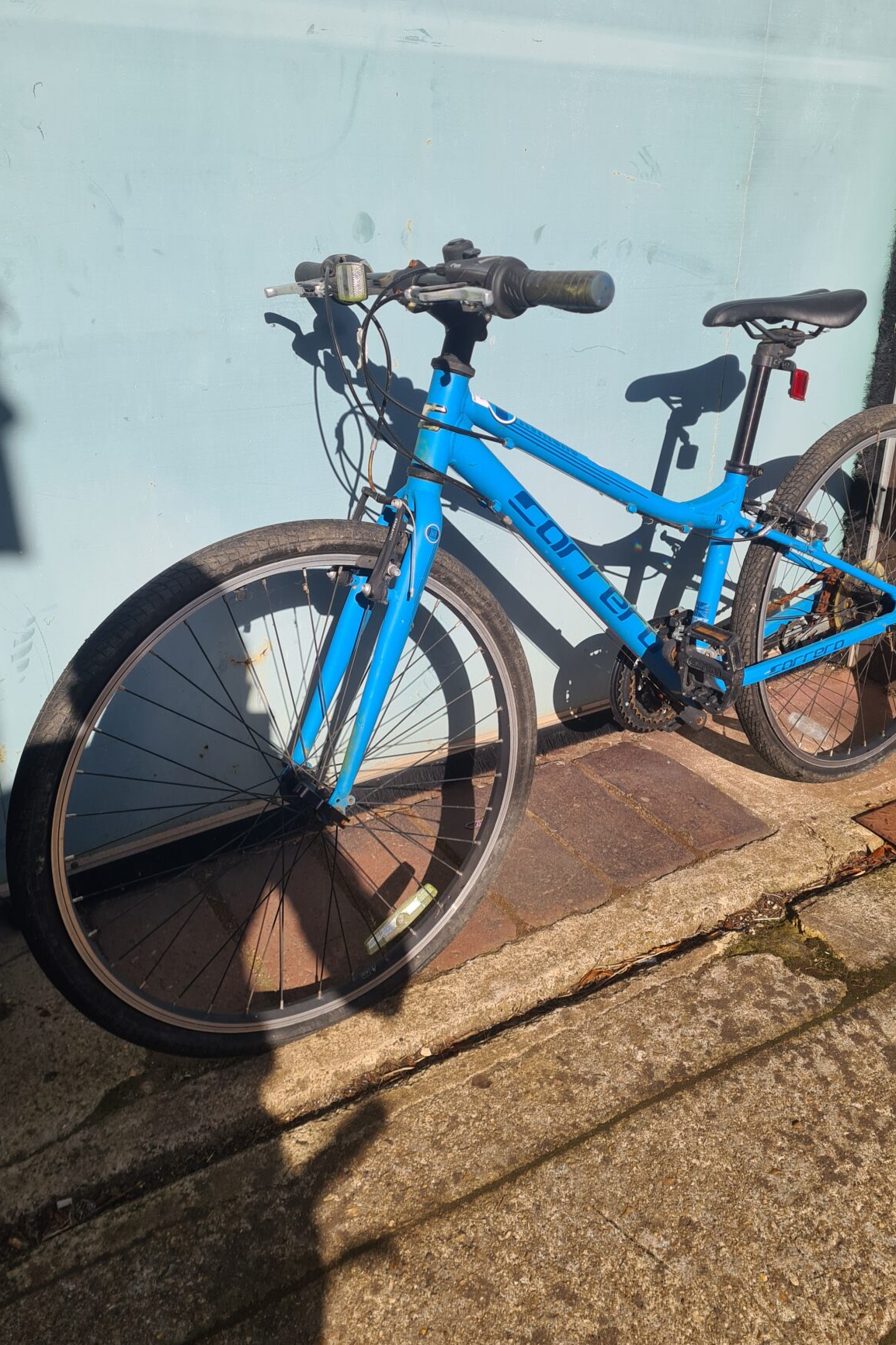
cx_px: 506
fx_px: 1120
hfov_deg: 43.5
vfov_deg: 61.8
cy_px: 607
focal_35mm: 30
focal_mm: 5.4
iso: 50
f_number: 1.8
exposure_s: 1/2936
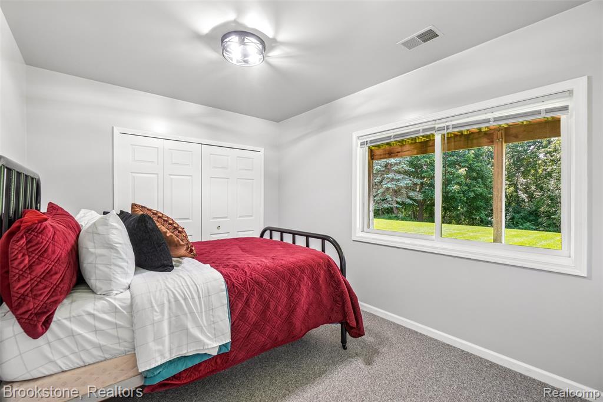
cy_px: 201
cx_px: 302
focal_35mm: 15
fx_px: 251
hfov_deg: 100.4
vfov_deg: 77.3
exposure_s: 1/10
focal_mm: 10
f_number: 8
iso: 400
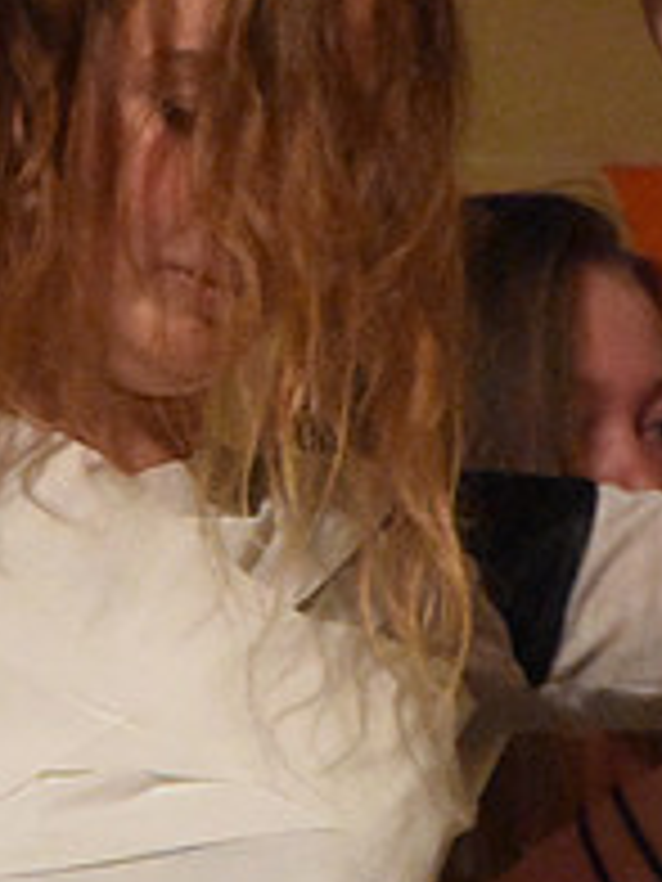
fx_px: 11409
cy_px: 666
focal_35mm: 447
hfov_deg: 3.3
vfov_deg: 4.4
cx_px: 38
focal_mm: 105
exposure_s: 1/60
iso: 12800
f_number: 5.6
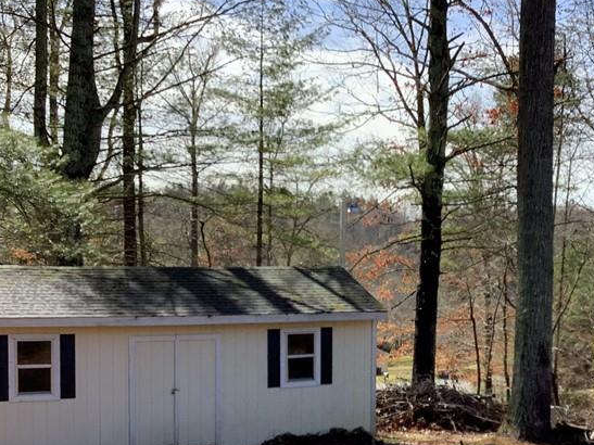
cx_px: 415
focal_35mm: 58
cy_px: 335
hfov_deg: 32.8
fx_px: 995
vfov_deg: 24.9
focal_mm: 3.3
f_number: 2.4
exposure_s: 1/574
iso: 25
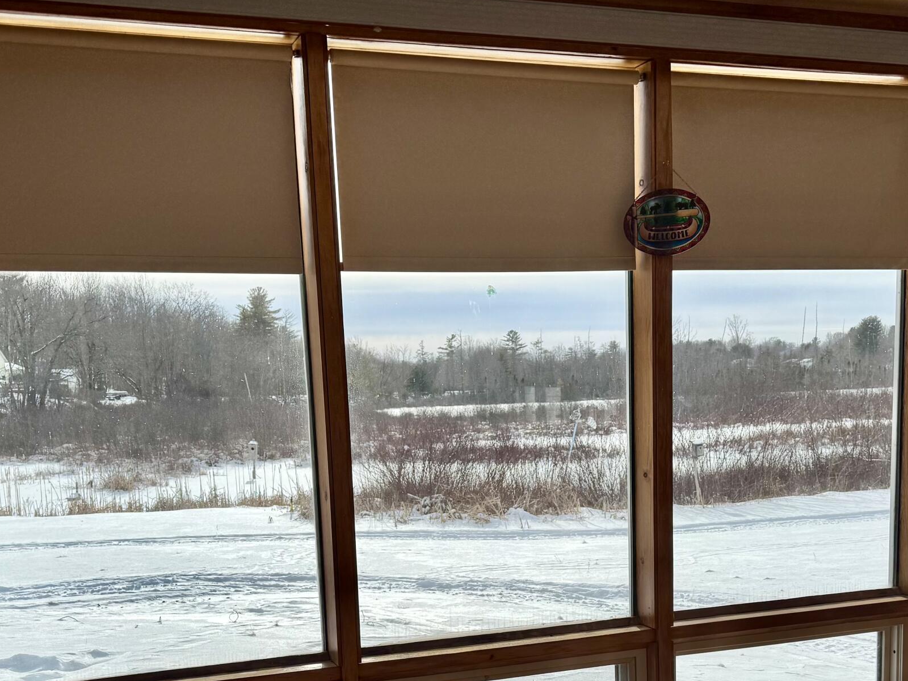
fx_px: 1180
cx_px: 480
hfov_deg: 42.1
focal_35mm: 45
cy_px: 570
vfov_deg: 31.1
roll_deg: +1.7
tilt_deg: -8.7
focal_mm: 6.76
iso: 80
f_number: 1.78
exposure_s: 1/6410
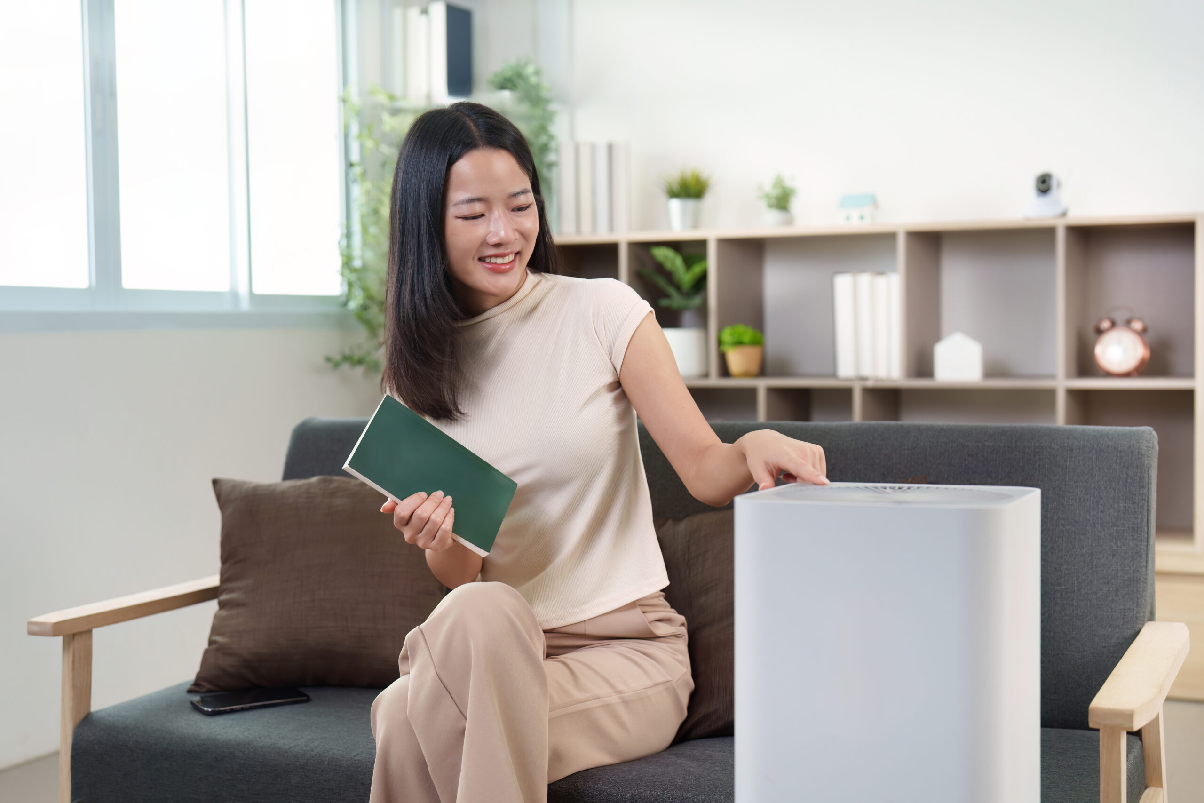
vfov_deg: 27.0
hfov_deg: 39.6
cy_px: 402
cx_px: 602
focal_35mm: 50
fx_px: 1672
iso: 800
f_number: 2.8
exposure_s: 1/250
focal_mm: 50
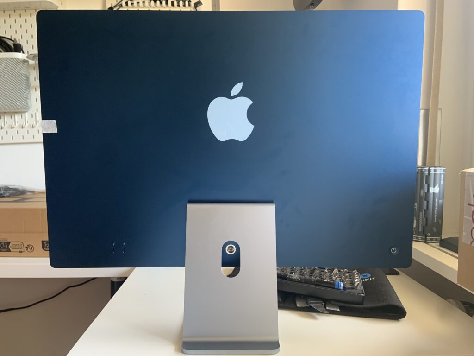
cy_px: 178
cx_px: 237
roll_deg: -0.5
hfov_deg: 67.3
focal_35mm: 26
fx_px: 356
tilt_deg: -3.4
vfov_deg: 53.1
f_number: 1.8
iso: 160
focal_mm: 4.25
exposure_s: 1/60
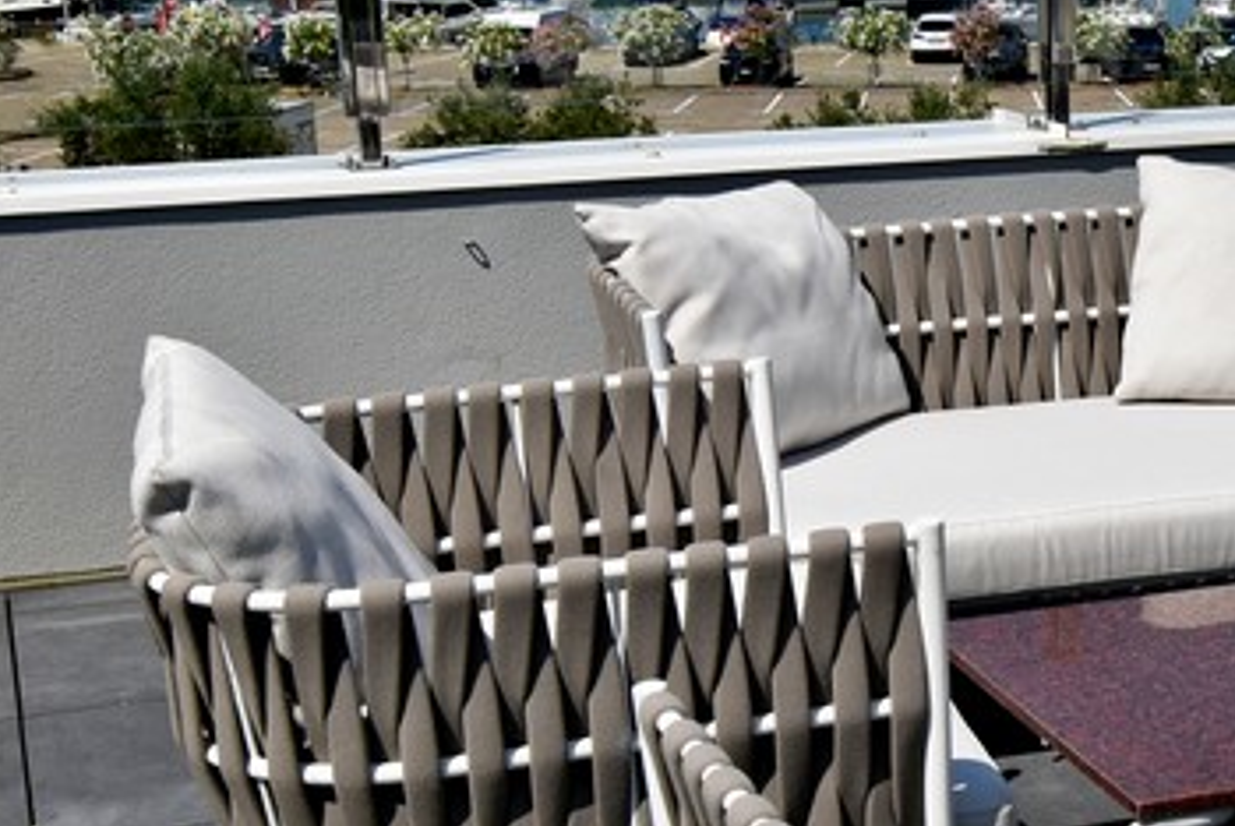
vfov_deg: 17.7
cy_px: 480
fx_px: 2644
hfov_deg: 25.2
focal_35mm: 77
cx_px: 1187
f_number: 11
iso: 200
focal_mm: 20
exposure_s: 1/500
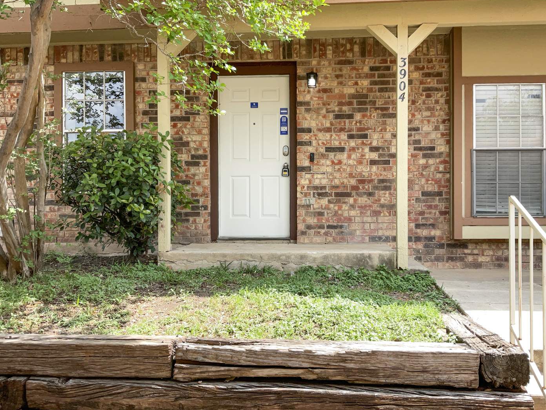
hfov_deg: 60.0
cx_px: 276
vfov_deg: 46.8
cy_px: 207
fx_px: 473
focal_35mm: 30
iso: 16
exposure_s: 1/442
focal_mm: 3
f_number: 1.8
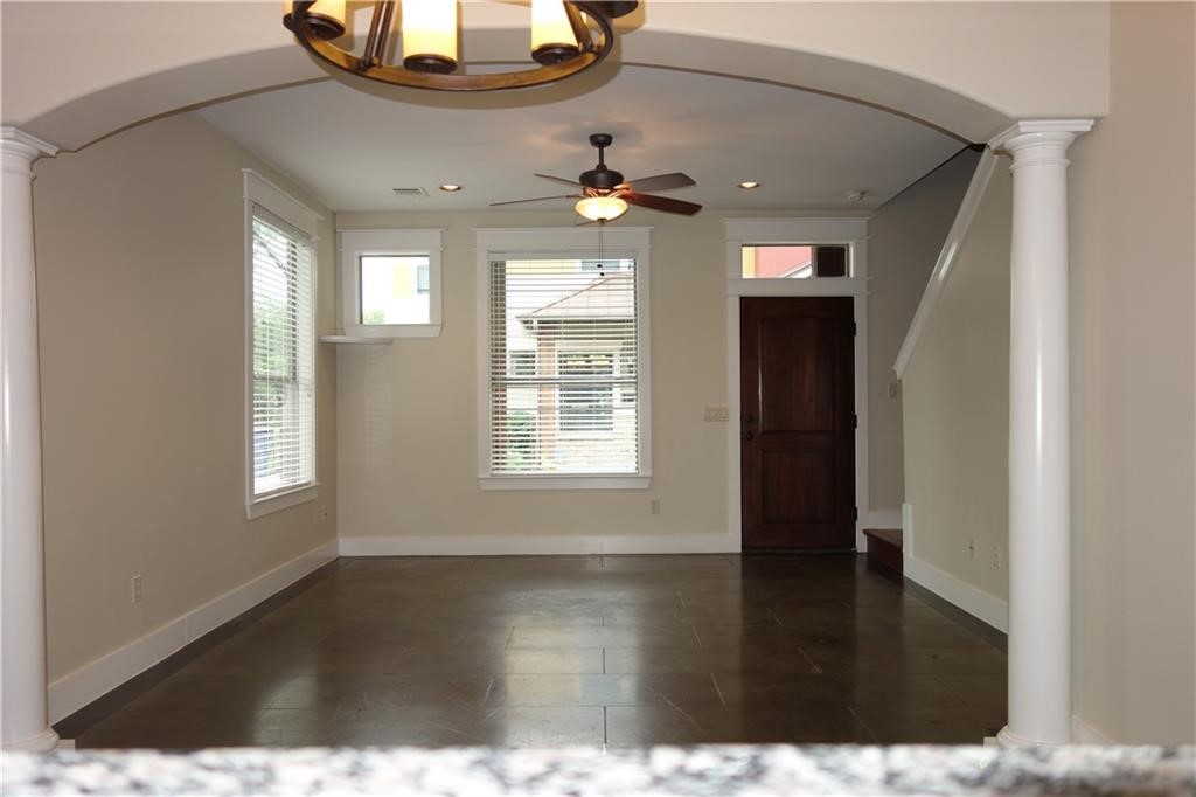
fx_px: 930
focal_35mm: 28
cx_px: 598
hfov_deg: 65.5
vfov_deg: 46.4
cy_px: 398
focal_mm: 10.4
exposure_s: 1/100
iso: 125
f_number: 2
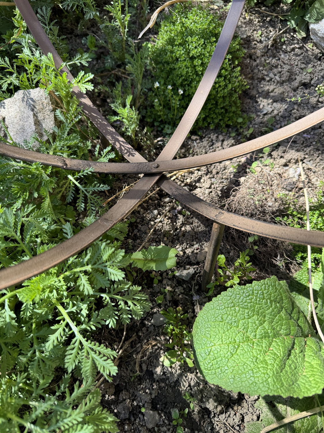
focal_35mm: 24
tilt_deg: -39.1
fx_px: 300
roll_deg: +0.6
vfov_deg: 71.6
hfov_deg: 56.8
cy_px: 216
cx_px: 162
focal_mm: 6.76
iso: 80
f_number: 1.78
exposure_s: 1/693
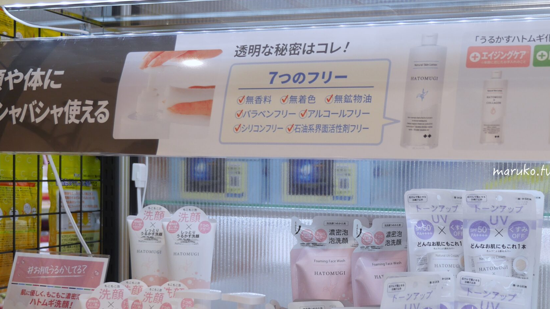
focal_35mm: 57
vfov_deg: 21.0
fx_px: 831
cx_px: 374
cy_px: 209
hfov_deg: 36.2
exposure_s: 1/200
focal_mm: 17
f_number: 2.8
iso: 200
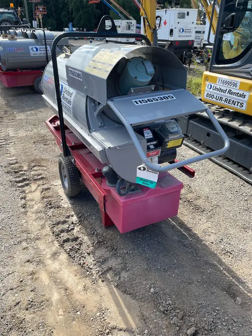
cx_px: 126
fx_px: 252
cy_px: 168
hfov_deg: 53.1
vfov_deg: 67.3
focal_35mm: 26
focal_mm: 4.2
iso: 32
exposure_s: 1/807
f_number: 1.6
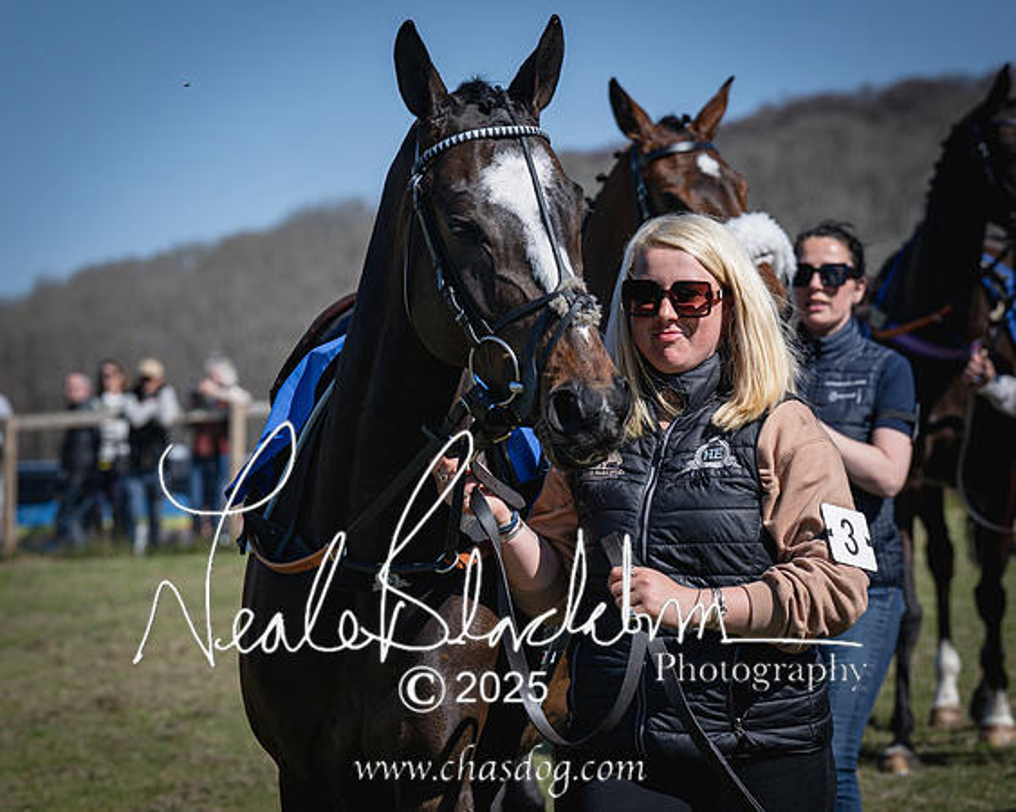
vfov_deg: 7.0
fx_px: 6598
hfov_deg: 8.8
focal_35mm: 219
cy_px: 412
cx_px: 395
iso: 250
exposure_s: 1/2000
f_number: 5.6
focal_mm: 125
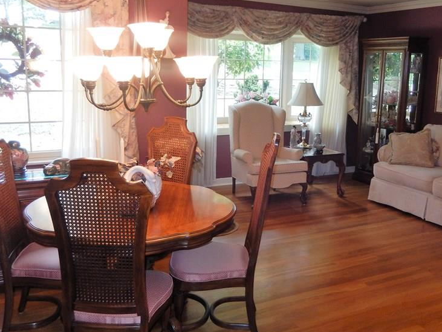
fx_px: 447
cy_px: 152
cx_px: 242
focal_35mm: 35
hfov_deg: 52.5
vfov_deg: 40.7
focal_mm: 4.5
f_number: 3.4
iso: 200
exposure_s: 1/30
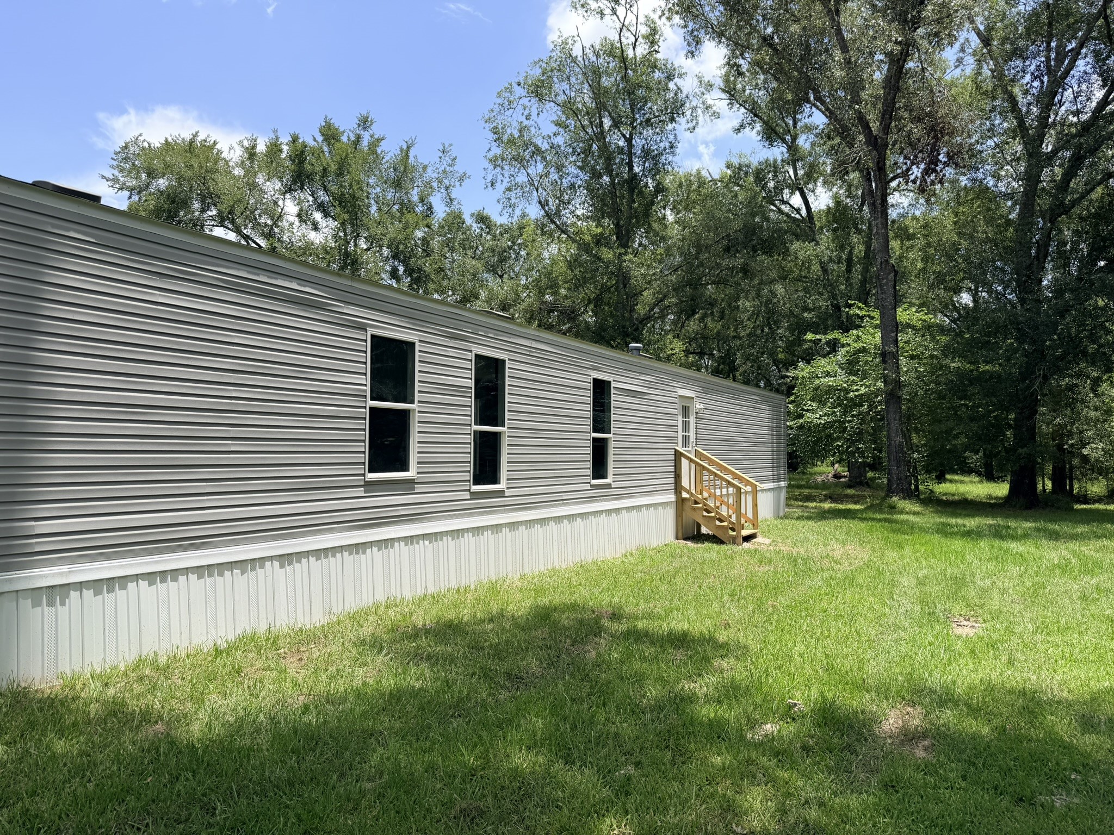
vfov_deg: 56.8
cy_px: 418
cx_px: 557
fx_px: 772
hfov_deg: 71.6
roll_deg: -0.7
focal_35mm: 24
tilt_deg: +2.6
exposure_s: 1/3584
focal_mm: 6.76
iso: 80
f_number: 1.78
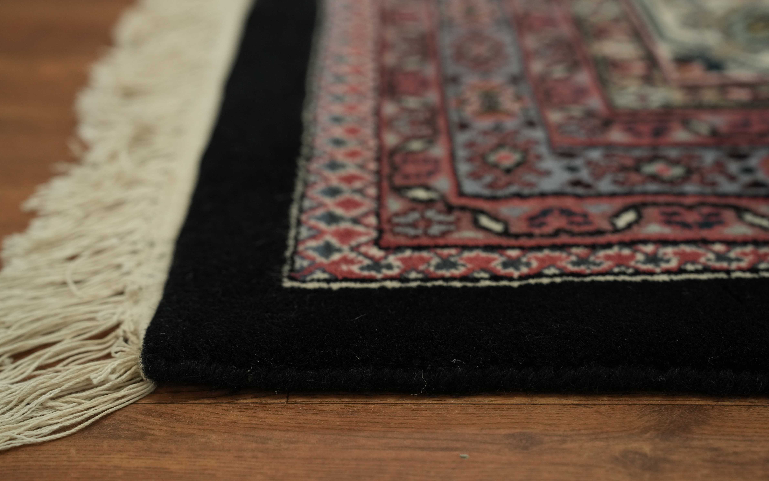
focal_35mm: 50
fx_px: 1048
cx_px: 384
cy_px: 238
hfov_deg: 40.3
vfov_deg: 25.8
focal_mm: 49
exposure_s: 1/125
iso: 1600
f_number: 3.2
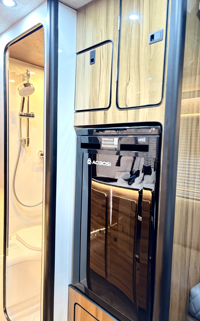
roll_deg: -3.4
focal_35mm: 28
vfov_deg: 66.5
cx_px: 111
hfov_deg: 44.5
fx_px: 244
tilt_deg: -5.0
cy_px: 161
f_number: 1.6
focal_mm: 5.96
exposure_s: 1/29
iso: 640
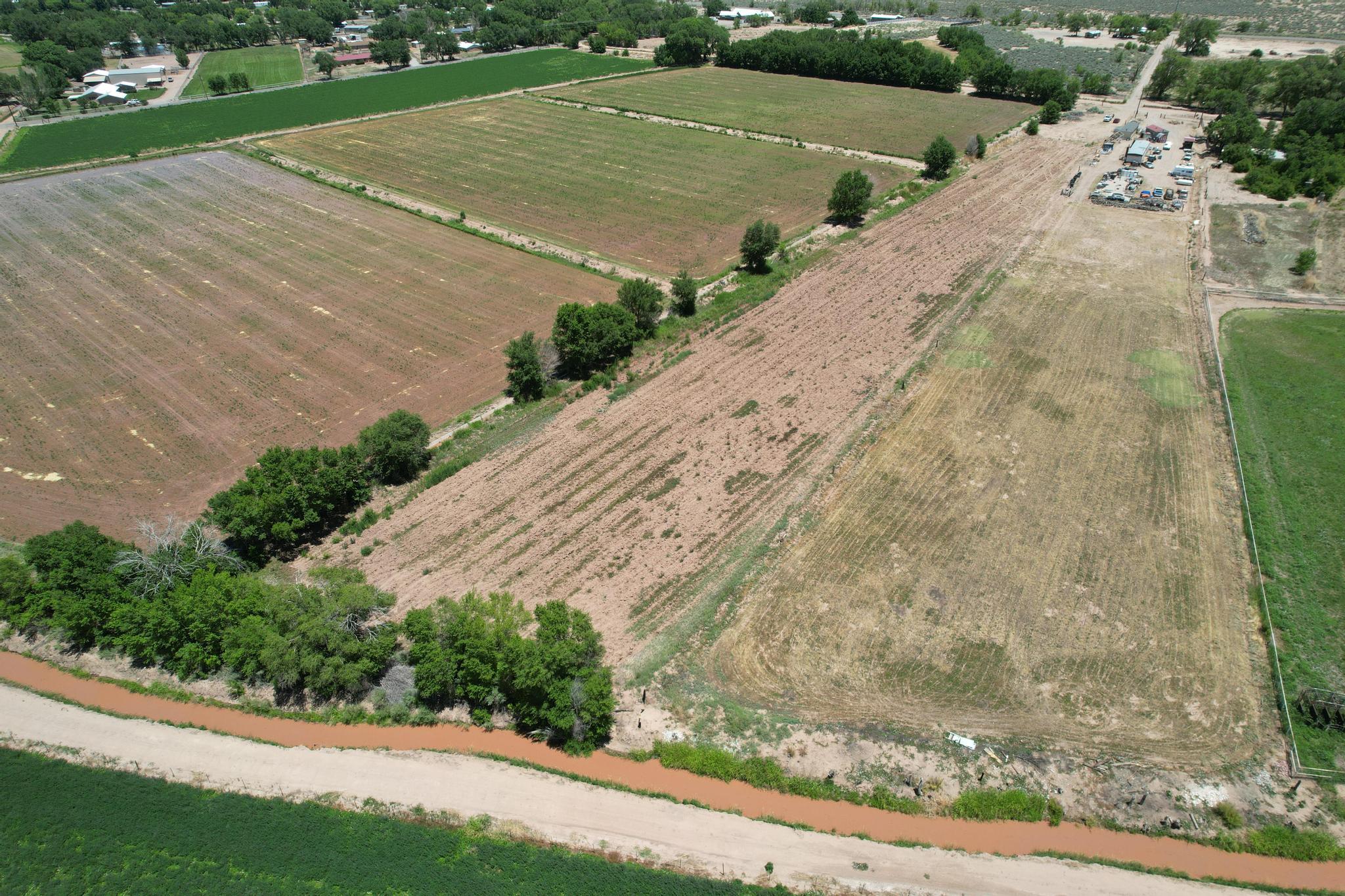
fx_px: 822
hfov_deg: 78.6
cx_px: 672
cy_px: 448
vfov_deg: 57.2
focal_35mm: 22
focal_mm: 8.38
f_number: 2.8
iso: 100
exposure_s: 1/2000
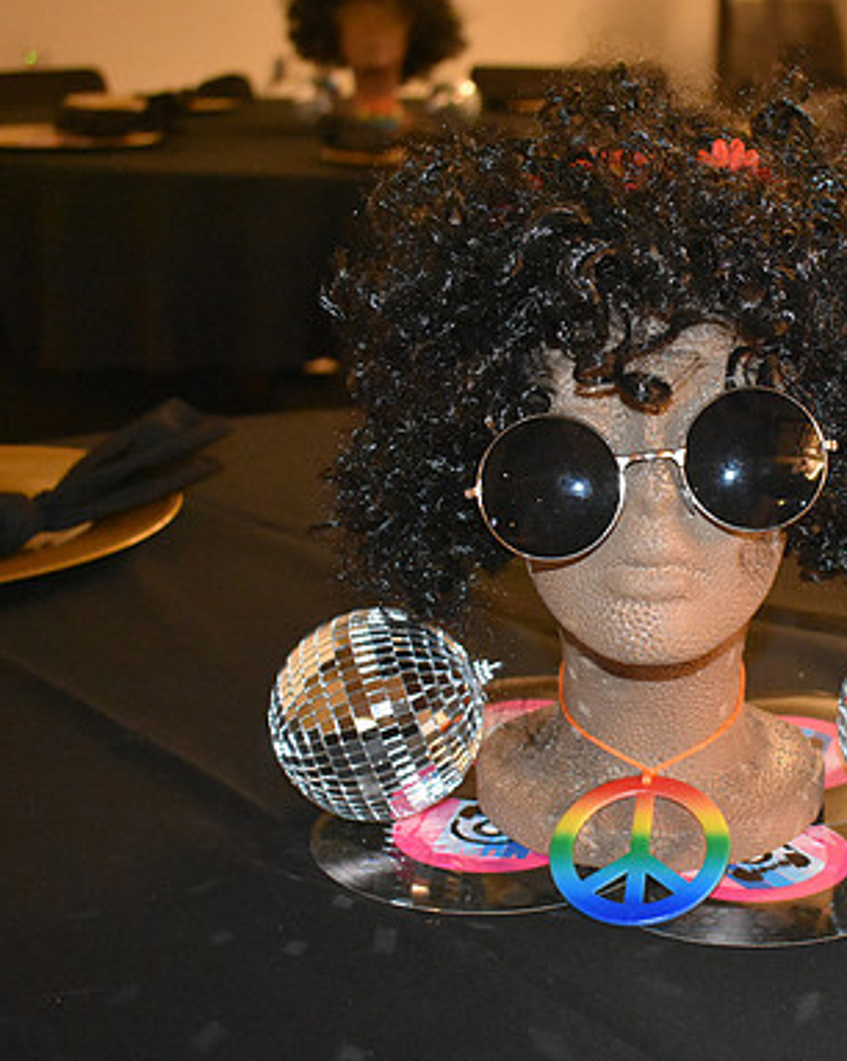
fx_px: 2007
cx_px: 711
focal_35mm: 64
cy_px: 530
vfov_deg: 29.6
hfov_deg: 23.4
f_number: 4.2
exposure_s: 1/60
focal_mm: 30
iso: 6400
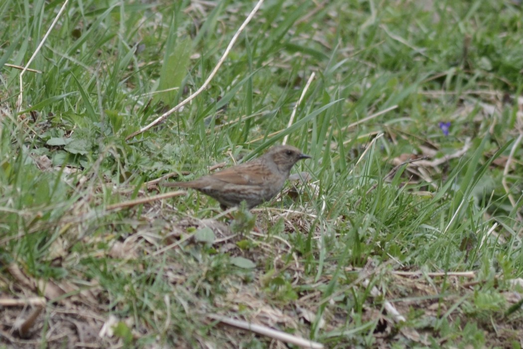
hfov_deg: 4.6
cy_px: 174
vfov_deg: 3.1
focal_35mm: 450
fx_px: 6537
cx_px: 262
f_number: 9
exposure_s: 1/1000
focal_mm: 300
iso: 800
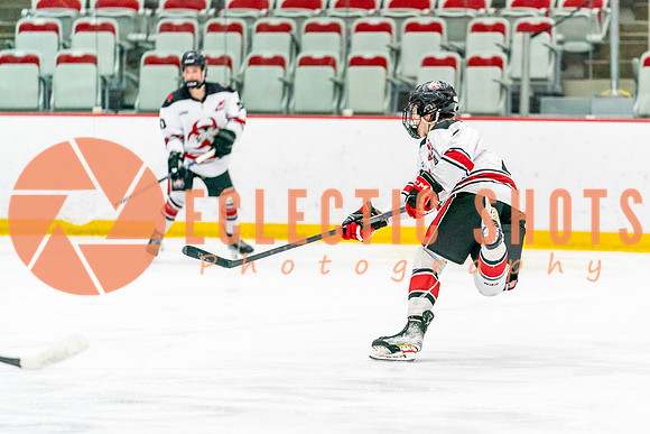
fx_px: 4324
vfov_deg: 5.7
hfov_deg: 8.6
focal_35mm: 239
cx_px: 402
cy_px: 217
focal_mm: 192
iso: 3200
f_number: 2.8
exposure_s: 1/1250
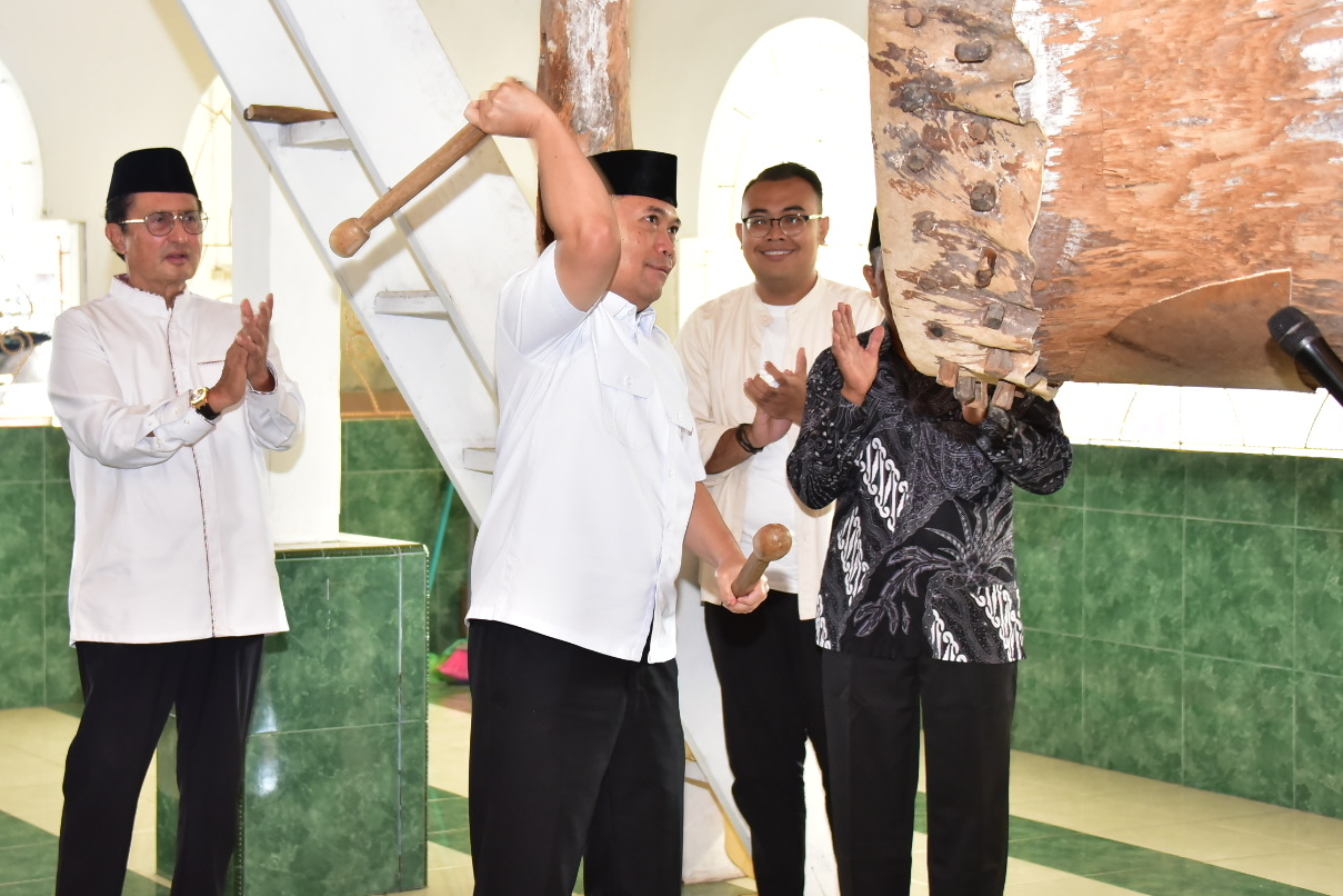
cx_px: 514
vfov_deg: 20.3
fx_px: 2499
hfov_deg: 30.0
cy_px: 432
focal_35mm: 67
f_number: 4.5
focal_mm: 50
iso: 2200
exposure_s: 1/125
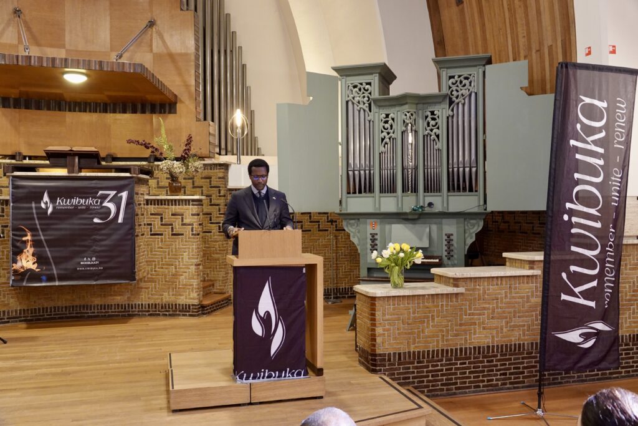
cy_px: 213
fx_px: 585
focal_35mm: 33
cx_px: 319
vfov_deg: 40.0
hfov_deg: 57.2
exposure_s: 1/20
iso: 800
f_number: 2.8
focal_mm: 12.04
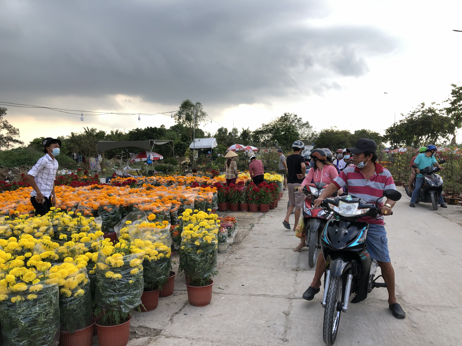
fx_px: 374
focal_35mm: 28
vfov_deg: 49.7
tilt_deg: -3.5
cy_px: 173
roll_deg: -0.8
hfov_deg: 63.4
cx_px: 231
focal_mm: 4
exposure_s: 1/264
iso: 20
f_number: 1.8
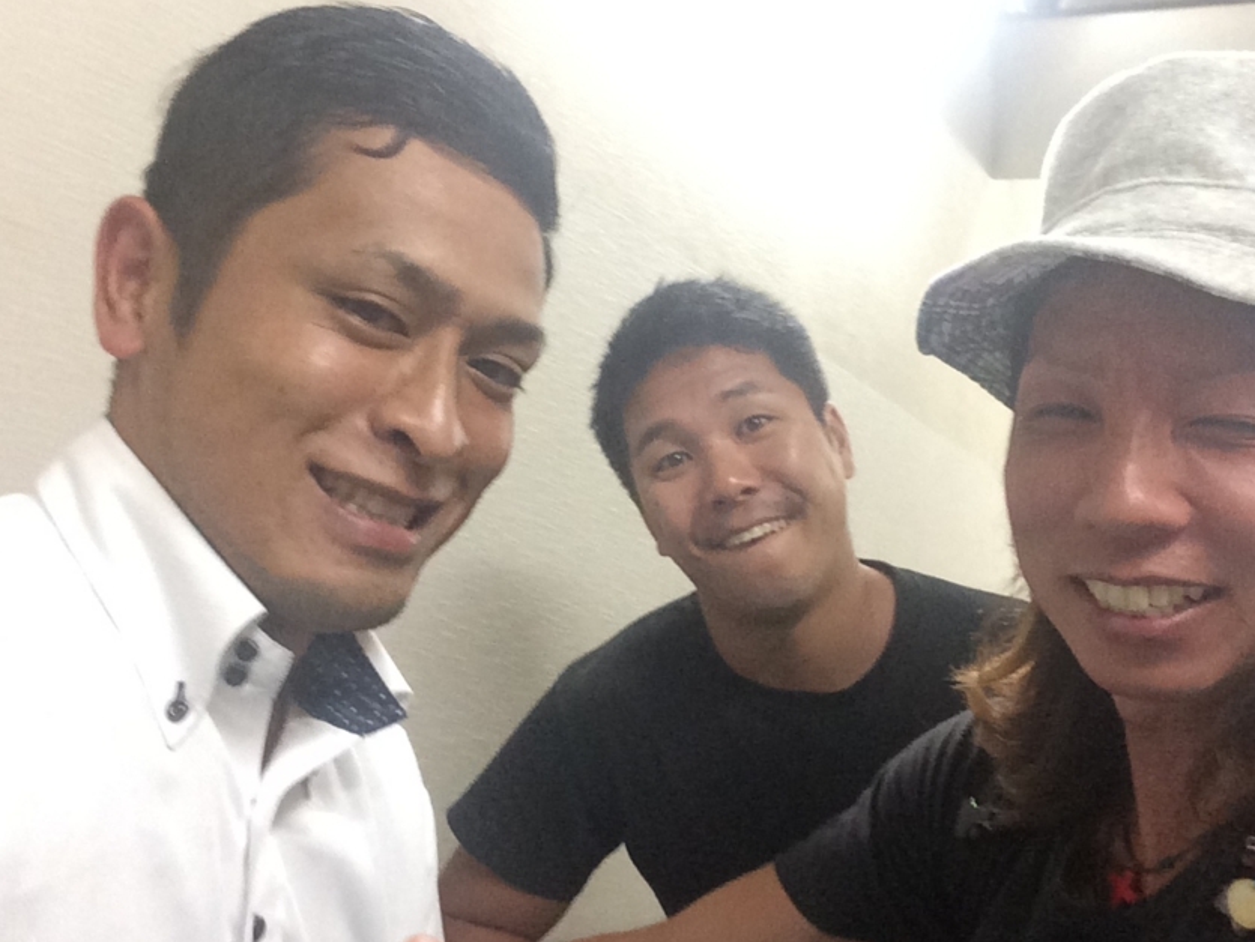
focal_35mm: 38
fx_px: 1378
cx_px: 679
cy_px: 428
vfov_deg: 37.7
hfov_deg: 48.9
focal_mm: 2.15
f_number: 2.4
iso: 250
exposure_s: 1/30
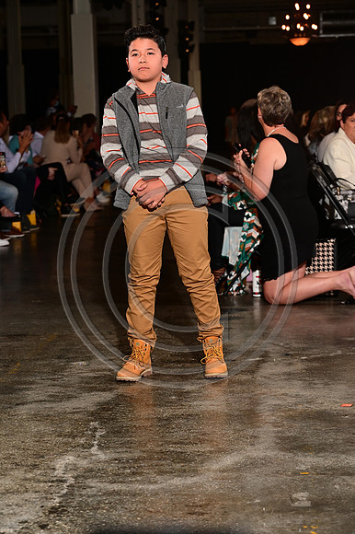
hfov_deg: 15.9
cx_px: 178
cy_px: 267
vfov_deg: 23.7
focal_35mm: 86
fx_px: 1274
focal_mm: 86
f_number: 6.3
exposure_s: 1/160
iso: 1000
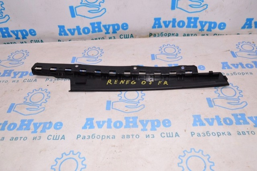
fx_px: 225
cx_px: 128
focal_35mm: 32
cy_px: 86
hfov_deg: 59.6
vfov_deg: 41.6
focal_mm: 21
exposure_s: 1/200
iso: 1600
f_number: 8
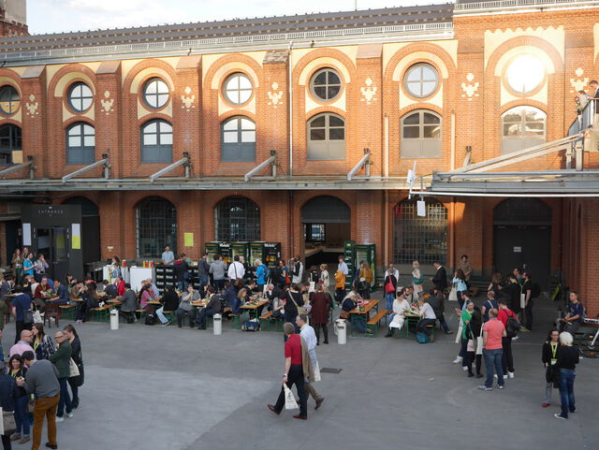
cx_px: 300
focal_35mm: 44
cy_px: 225
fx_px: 762
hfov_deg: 42.9
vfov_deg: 32.9
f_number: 5
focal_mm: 22
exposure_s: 1/125
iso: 200
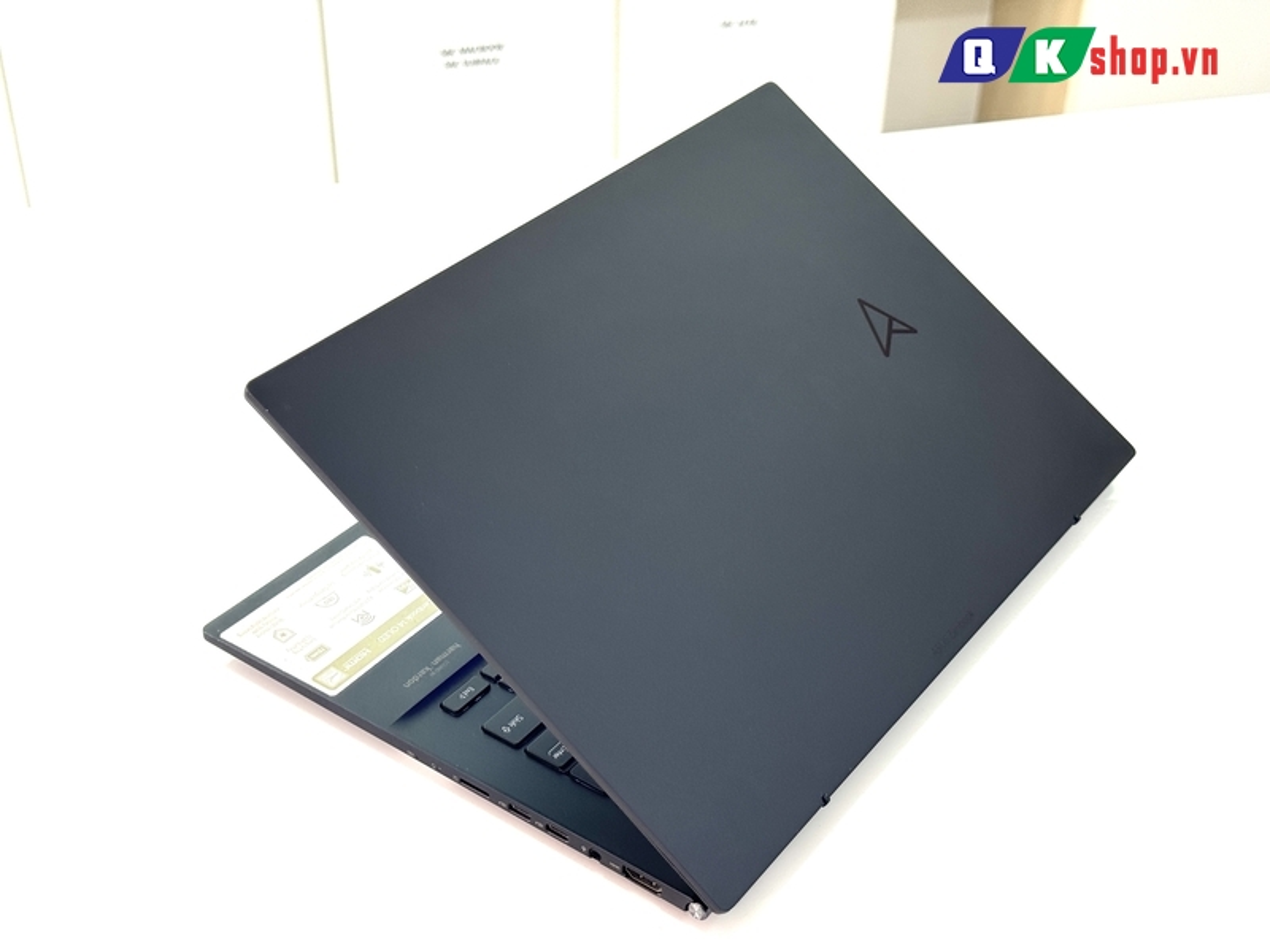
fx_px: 1761
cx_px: 635
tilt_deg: -35.4
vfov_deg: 30.3
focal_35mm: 48
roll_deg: +0.0
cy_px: 476
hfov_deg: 39.7
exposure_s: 1/121
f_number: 1.78
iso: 50
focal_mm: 6.76
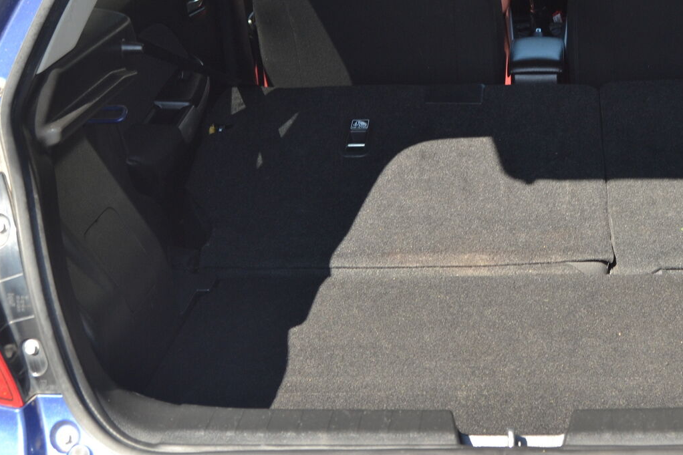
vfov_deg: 21.8
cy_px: 139
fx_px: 1176
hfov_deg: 31.8
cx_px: 515
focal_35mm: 62
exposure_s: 1/125
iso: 125
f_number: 5.6
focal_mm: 22
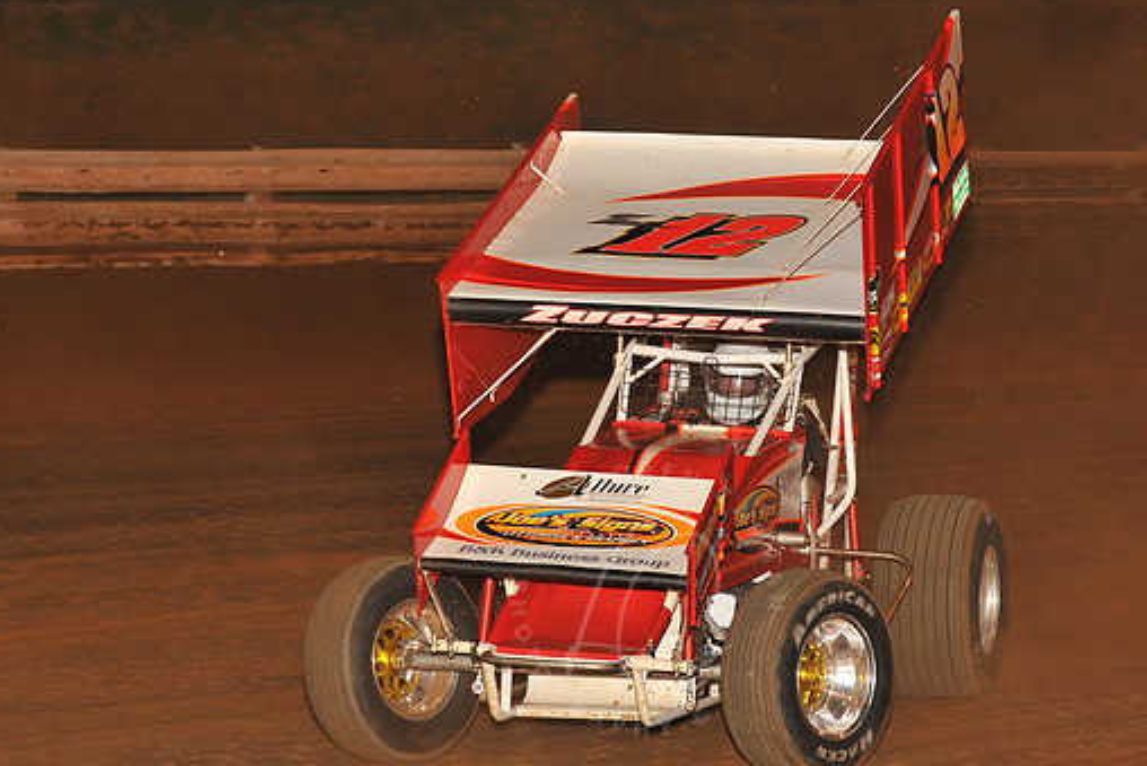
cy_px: 390
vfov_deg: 13.0
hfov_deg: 19.4
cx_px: 646
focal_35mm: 105
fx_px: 3346
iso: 800
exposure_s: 1/320
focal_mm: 92
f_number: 6.3
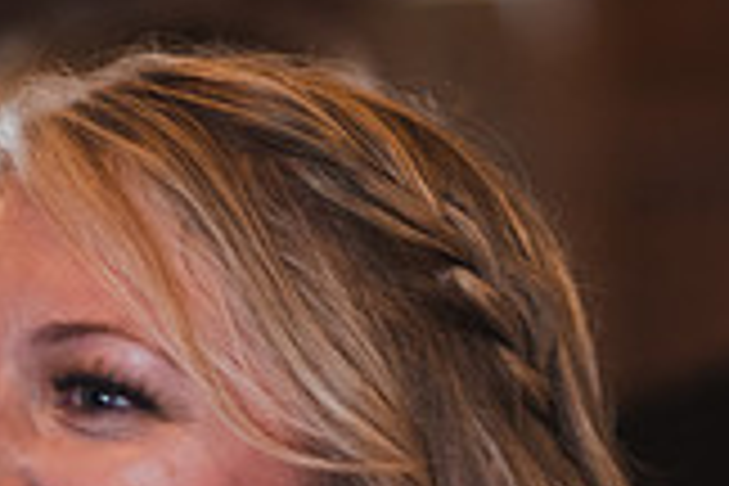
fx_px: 6156
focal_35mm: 304
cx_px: 292
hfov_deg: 6.8
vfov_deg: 4.5
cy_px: 770
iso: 1600
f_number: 2
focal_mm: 85
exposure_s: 1/200
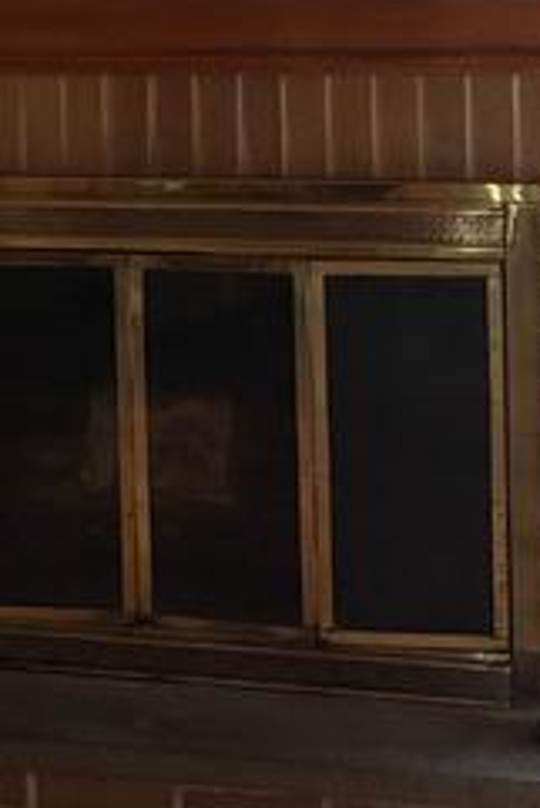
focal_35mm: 115
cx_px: -161
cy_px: 3
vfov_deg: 17.4
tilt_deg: -3.6
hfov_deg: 11.6
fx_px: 2584
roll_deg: +1.3
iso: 320
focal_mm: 5.96
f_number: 1.6
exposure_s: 1/60
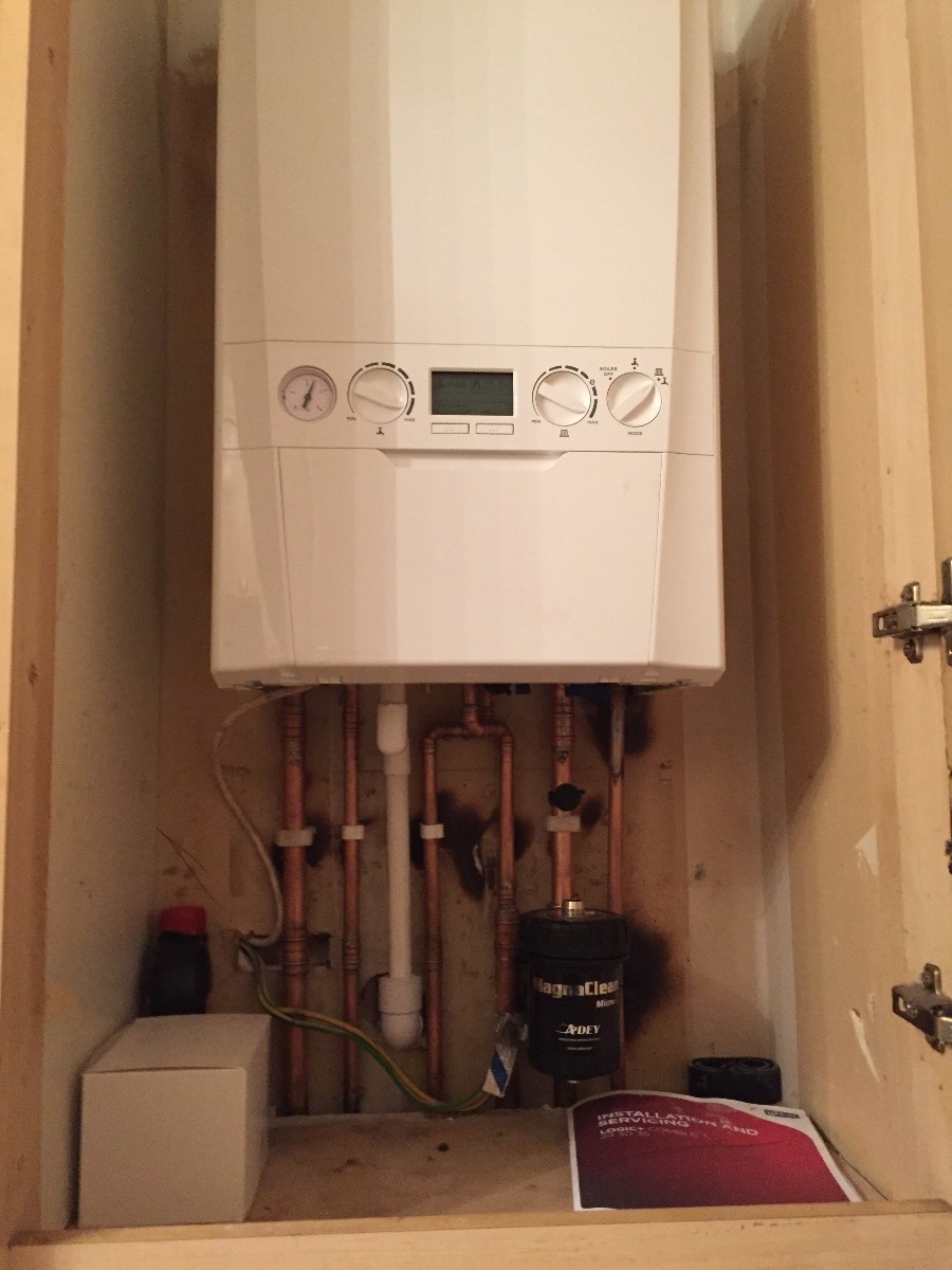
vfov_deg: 61.7
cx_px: 476
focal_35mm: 29
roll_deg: -1.0
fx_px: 1063
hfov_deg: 48.2
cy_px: 635
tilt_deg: +6.7
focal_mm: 4.15
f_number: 2.2
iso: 320
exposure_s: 1/17
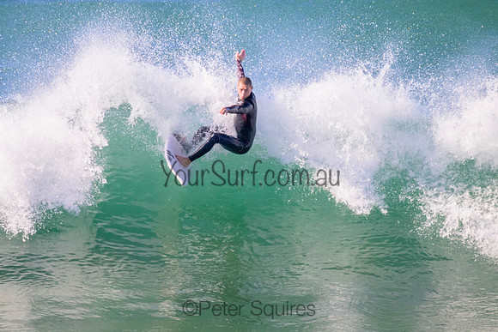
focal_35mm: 923
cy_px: 141
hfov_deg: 2.2
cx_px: 219
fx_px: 12769
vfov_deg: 1.5
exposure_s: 1/2000
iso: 2000
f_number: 11
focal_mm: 800
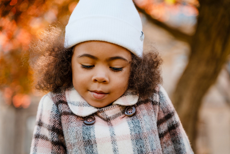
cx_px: 115
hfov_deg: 27.0
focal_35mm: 75
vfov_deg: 18.2
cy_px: 77
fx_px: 479
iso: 160
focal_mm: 75
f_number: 2.8
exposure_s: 1/320
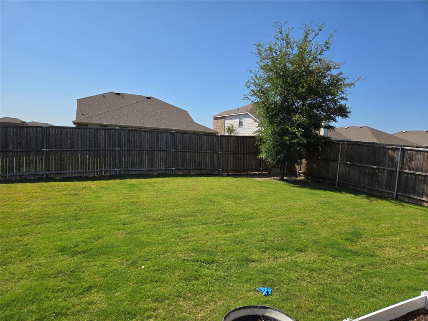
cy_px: 160
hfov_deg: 73.9
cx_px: 214
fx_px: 284
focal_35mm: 23
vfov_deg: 58.9
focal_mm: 5.4
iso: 25
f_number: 1.8
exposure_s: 1/2192
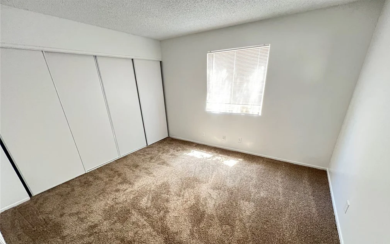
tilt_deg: -23.9
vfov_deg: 77.6
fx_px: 149
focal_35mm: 14
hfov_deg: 105.3
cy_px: 148
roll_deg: +1.7
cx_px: 198
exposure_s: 1/40
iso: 640
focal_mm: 1.57
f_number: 1.8
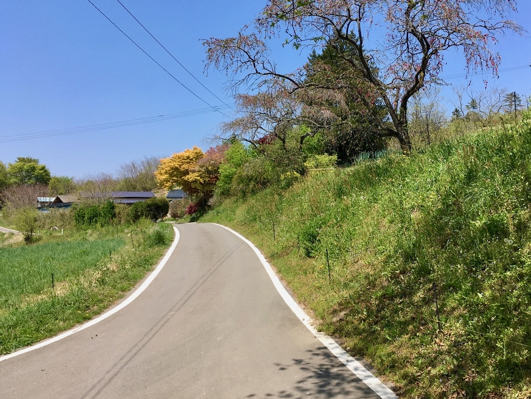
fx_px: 537
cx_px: 313
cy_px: 206
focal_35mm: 35
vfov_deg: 40.7
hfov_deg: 52.3
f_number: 2.2
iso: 25
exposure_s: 1/1166
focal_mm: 4.15
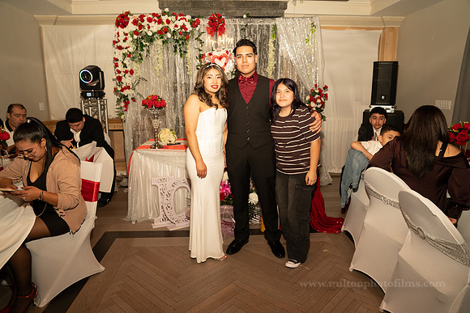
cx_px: 235
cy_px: 156
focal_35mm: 24
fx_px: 313
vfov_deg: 53.2
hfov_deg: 73.7
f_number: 5.6
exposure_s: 1/80
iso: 500
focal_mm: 24
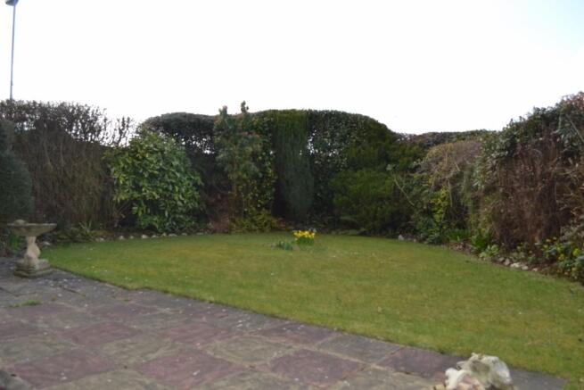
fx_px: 438
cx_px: 292
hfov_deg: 67.4
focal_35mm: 27
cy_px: 195
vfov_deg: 48.0
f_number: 5
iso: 100
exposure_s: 1/200
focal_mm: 18
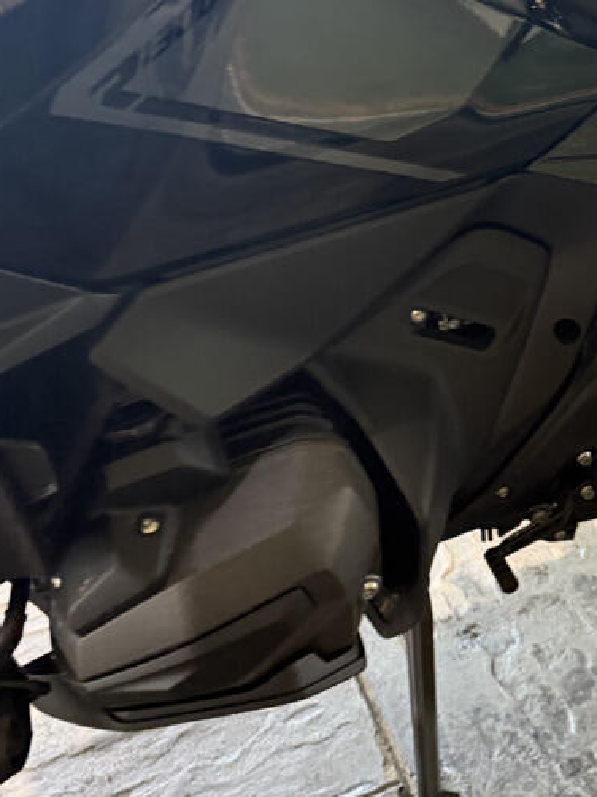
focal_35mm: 49
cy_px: 241
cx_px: 397
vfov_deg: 38.3
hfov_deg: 29.5
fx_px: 1128
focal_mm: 6.76
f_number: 1.78
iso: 400
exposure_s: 1/60
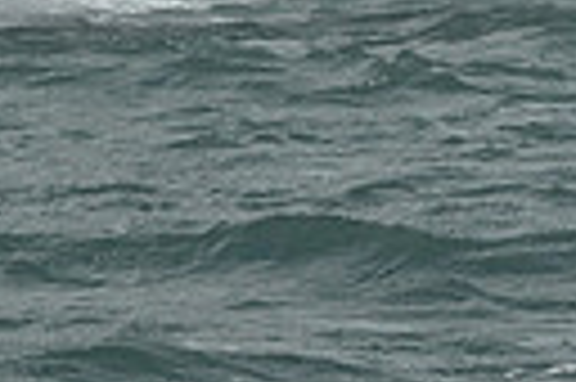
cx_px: 25
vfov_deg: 3.0
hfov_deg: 4.6
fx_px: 7095
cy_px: -876
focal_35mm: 444
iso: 320
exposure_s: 1/1250
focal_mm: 98
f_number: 10
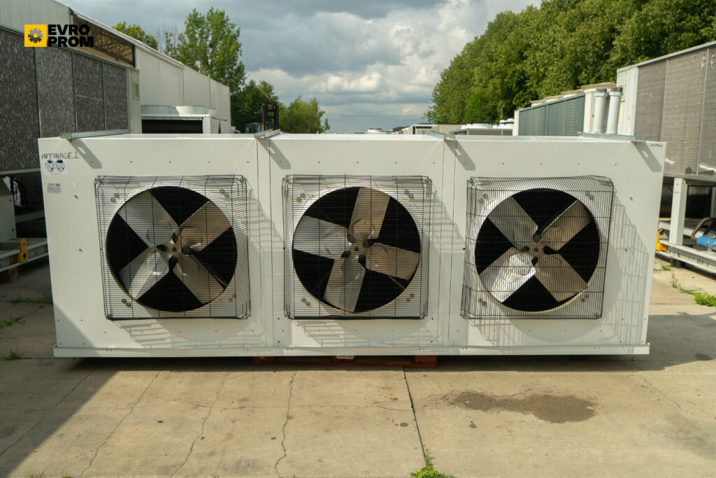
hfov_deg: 61.9
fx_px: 597
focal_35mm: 30
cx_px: 358
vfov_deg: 43.6
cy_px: 239
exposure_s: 1/640
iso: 640
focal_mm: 30
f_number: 6.3
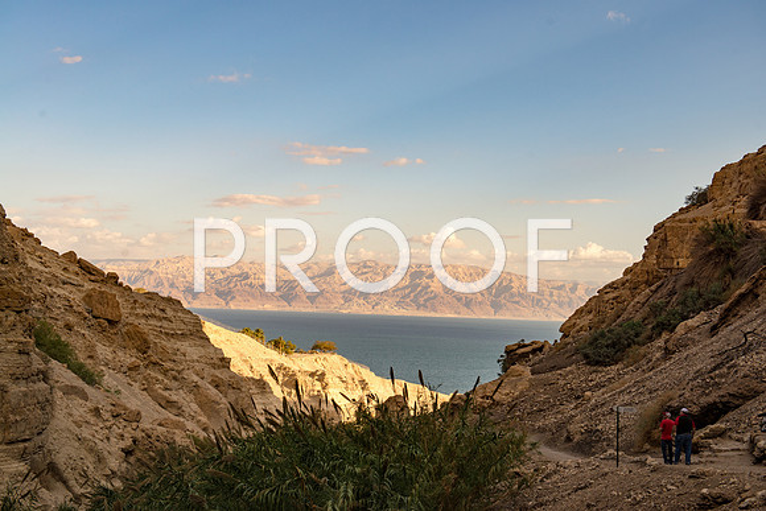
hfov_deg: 41.1
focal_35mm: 48
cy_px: 256
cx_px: 383
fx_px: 1022
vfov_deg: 28.1
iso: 200
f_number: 5
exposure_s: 1/640
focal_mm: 48
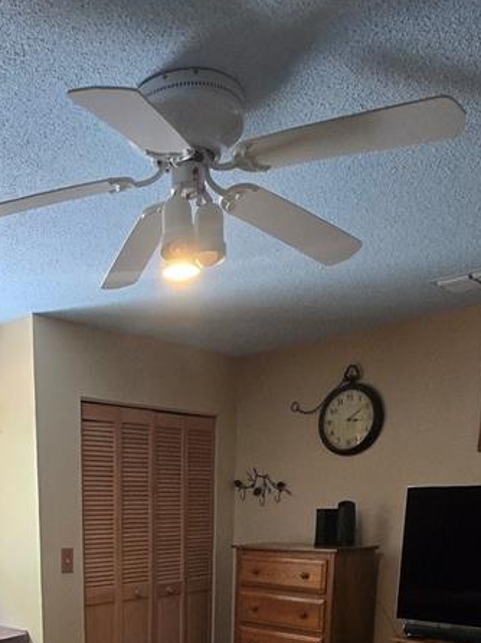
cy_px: 665
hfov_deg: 39.2
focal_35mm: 35
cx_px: 99
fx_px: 649
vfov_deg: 43.7
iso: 250
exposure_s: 1/60
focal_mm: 1.7
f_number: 2.2
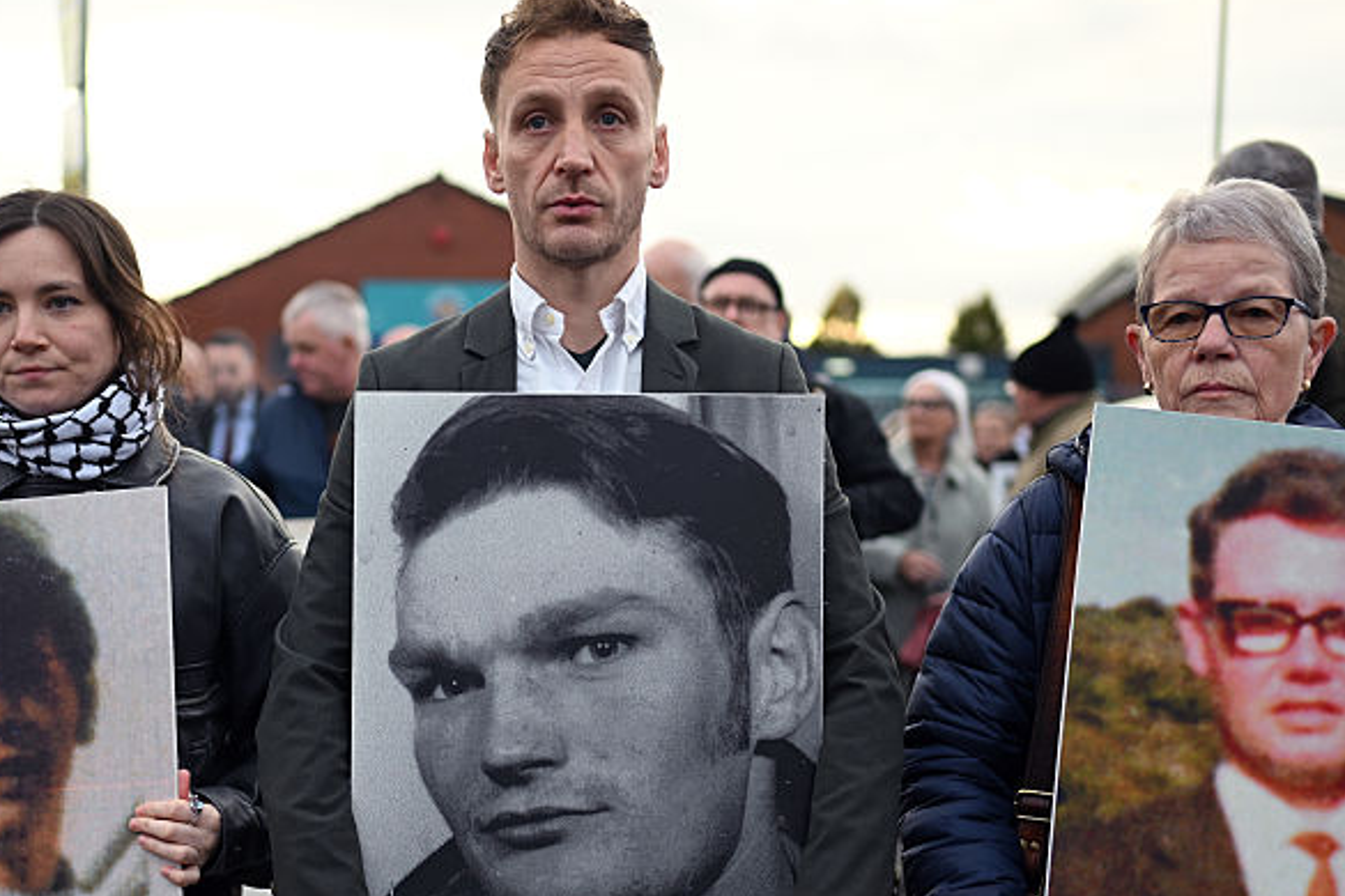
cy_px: 605
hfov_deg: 40.1
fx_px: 1831
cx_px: 517
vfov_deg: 27.3
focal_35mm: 49
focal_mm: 28
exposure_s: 1/800
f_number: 1.6
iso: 200
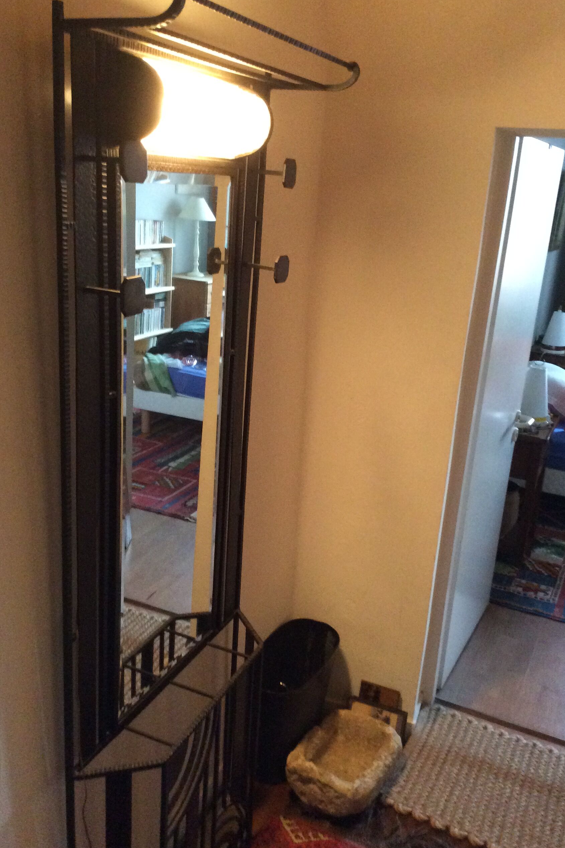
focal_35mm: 34
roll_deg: -3.0
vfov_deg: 55.8
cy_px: 421
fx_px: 800
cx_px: 286
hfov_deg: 38.9
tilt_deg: -17.1
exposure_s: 1/17
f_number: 2.4
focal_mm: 3.3
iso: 400
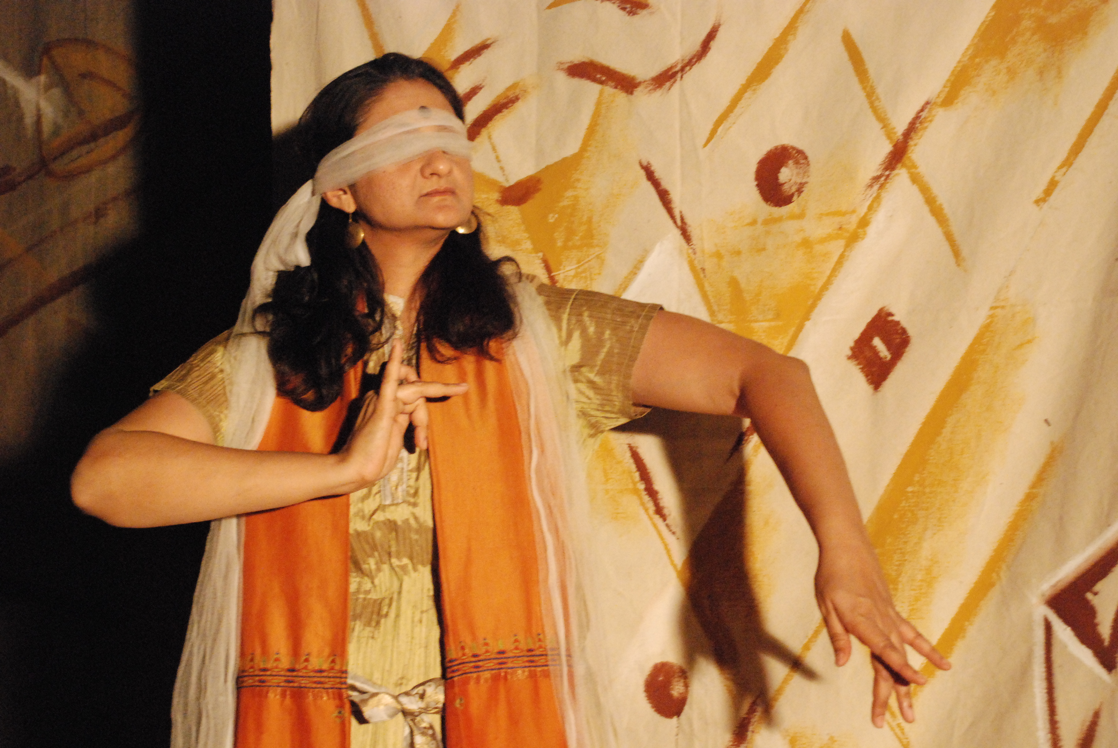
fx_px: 2239
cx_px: 559
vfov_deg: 19.0
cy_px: 374
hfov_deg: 28.0
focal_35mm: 72
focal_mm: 48
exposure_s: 1/60
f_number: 5.6
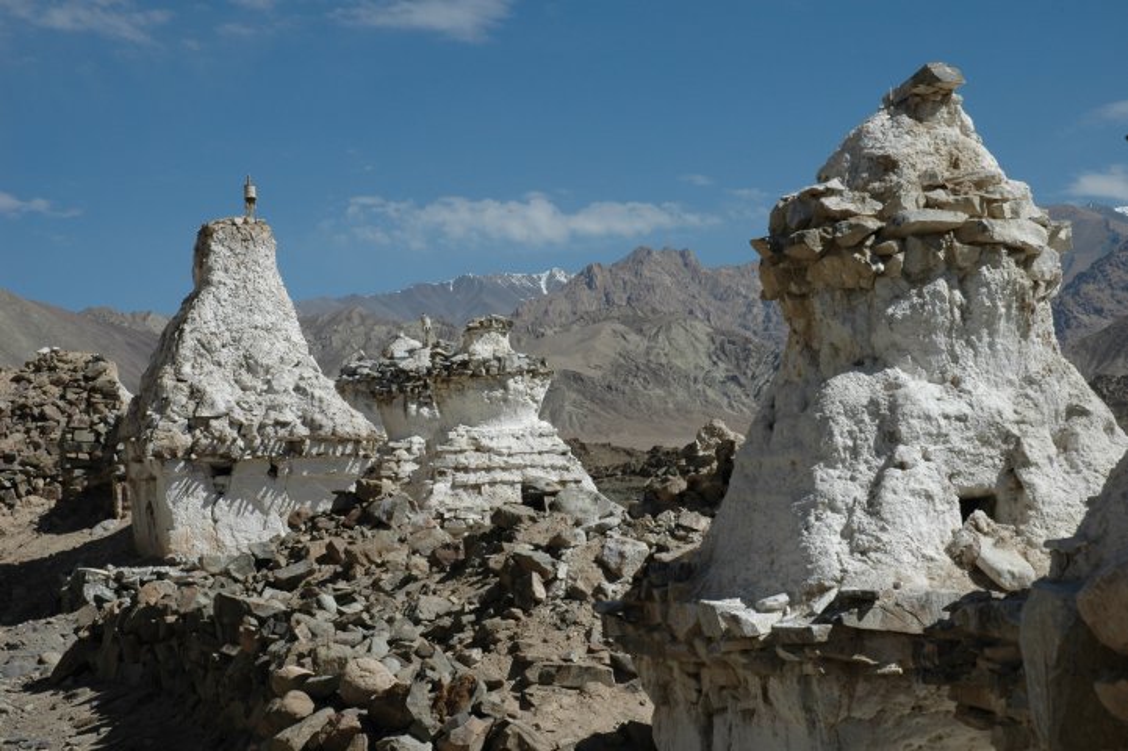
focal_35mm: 69
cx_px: 564
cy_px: 376
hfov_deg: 29.3
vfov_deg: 19.7
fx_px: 2161
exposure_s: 1/250
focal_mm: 46
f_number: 14
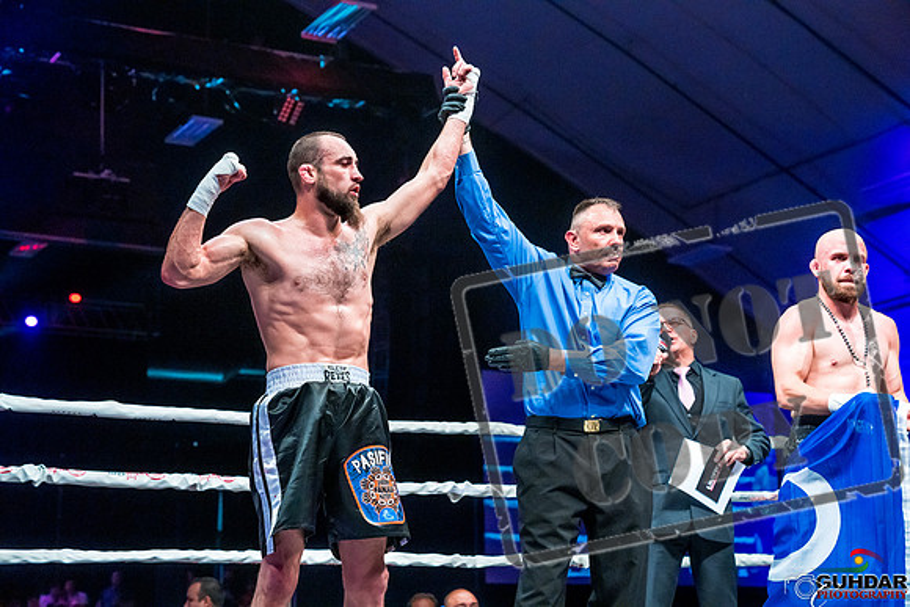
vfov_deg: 20.9
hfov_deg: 31.0
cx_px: 455
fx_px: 1643
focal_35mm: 65
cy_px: 304
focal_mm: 65
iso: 4000
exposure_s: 1/800
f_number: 4
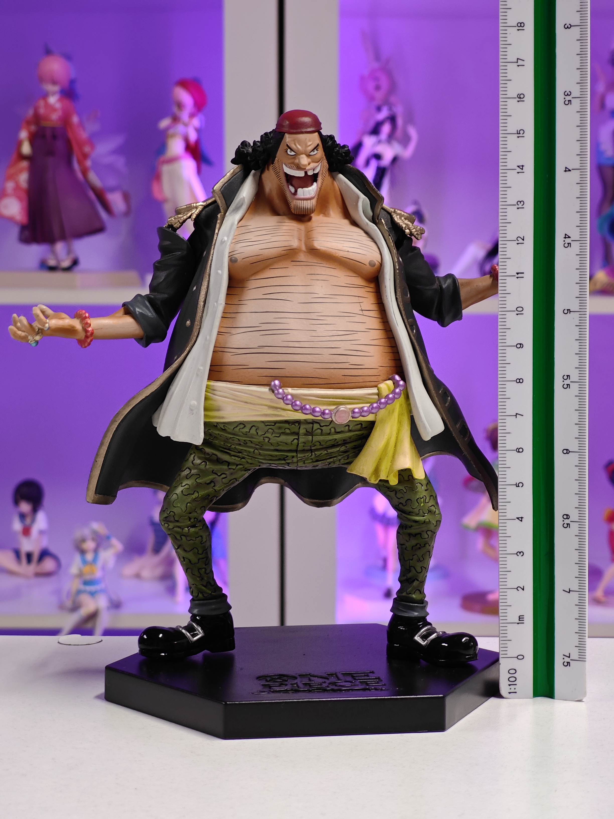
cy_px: 410
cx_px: 307
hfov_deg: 18.4
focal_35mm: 80
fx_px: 1892
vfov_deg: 24.4
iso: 400
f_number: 2.4
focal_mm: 7.48
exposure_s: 1/17.3
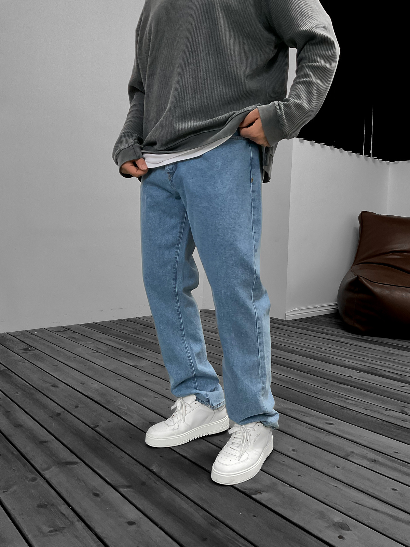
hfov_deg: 48.2
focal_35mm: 29
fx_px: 458
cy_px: 274
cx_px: 205
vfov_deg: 61.7
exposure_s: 1/60
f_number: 1.8
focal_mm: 3
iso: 125
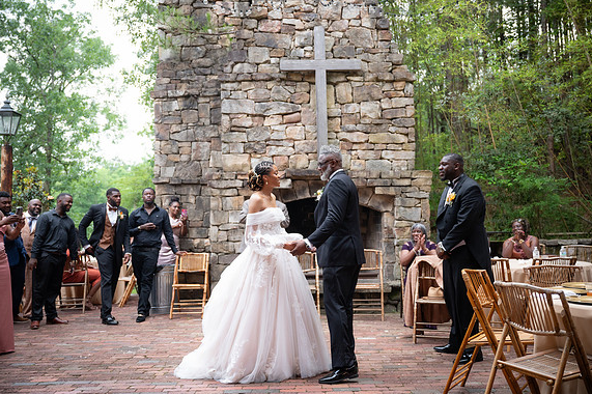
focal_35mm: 34
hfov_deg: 55.8
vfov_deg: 38.8
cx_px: 299
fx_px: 559
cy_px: 197
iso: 800
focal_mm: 33.5
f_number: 2.8
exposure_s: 1/250
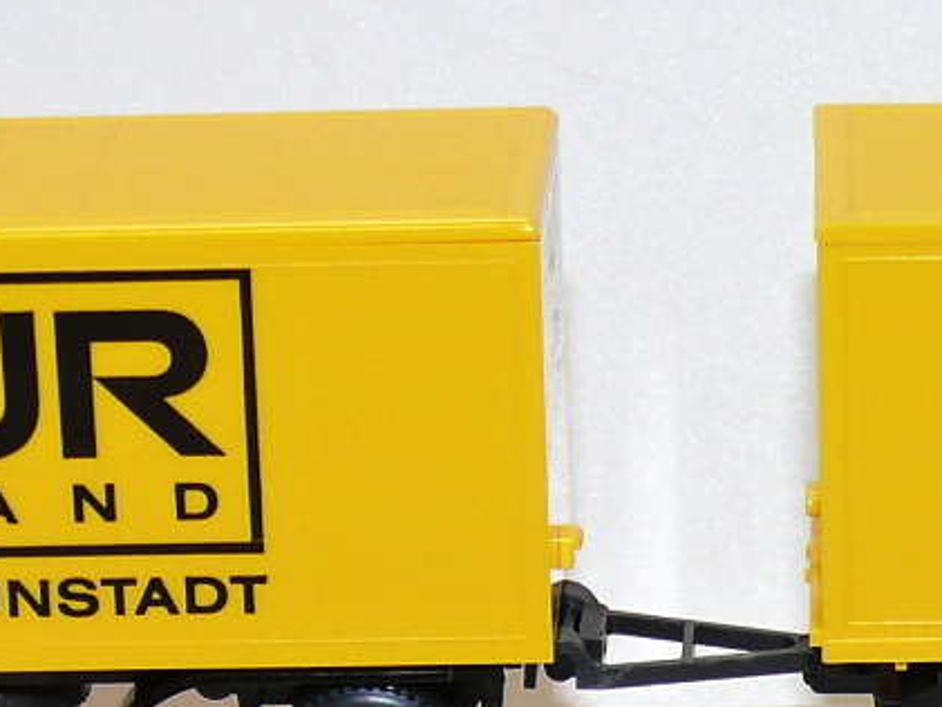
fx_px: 5689
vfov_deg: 7.1
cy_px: 837
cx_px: 830
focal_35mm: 209
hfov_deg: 9.4
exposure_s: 1/30
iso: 100
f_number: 4
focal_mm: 9.6
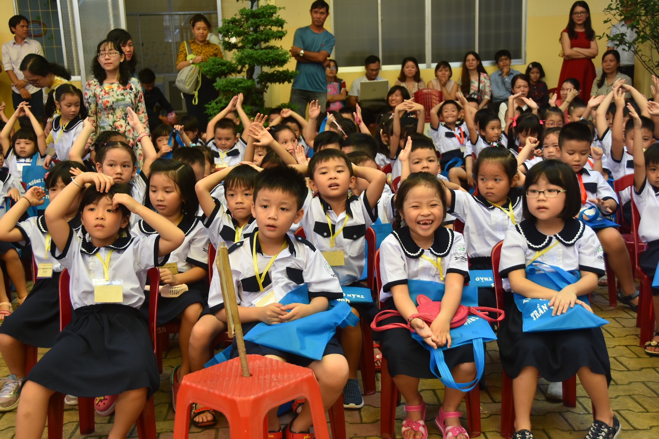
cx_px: 330
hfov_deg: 41.1
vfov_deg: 28.1
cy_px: 220
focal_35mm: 48
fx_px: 879
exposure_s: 1/250
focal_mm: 32
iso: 280
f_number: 4
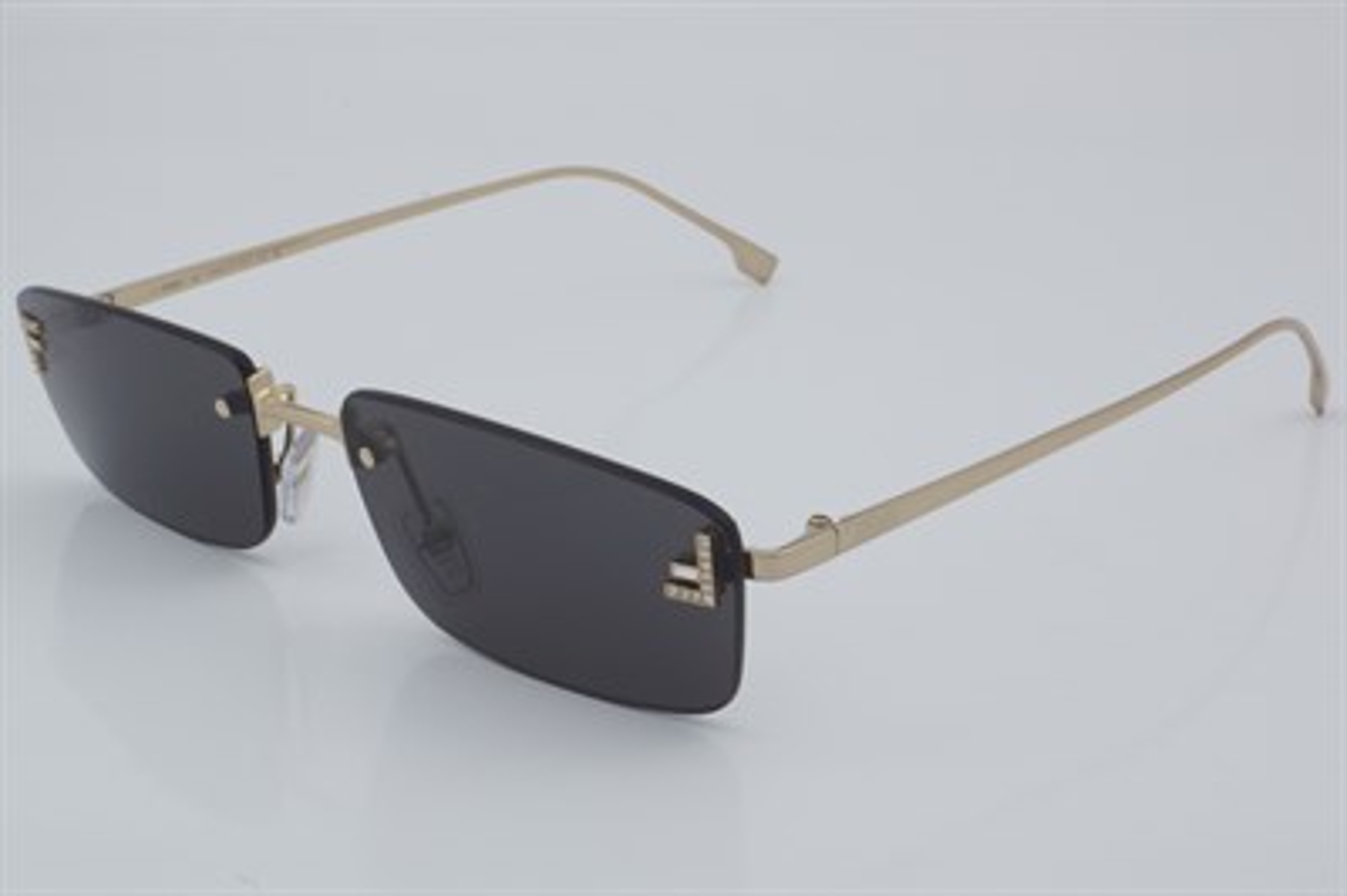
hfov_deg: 29.9
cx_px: 674
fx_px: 2523
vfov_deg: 20.1
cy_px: 448
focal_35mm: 68
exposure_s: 1/4
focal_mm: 45
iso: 100
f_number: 32
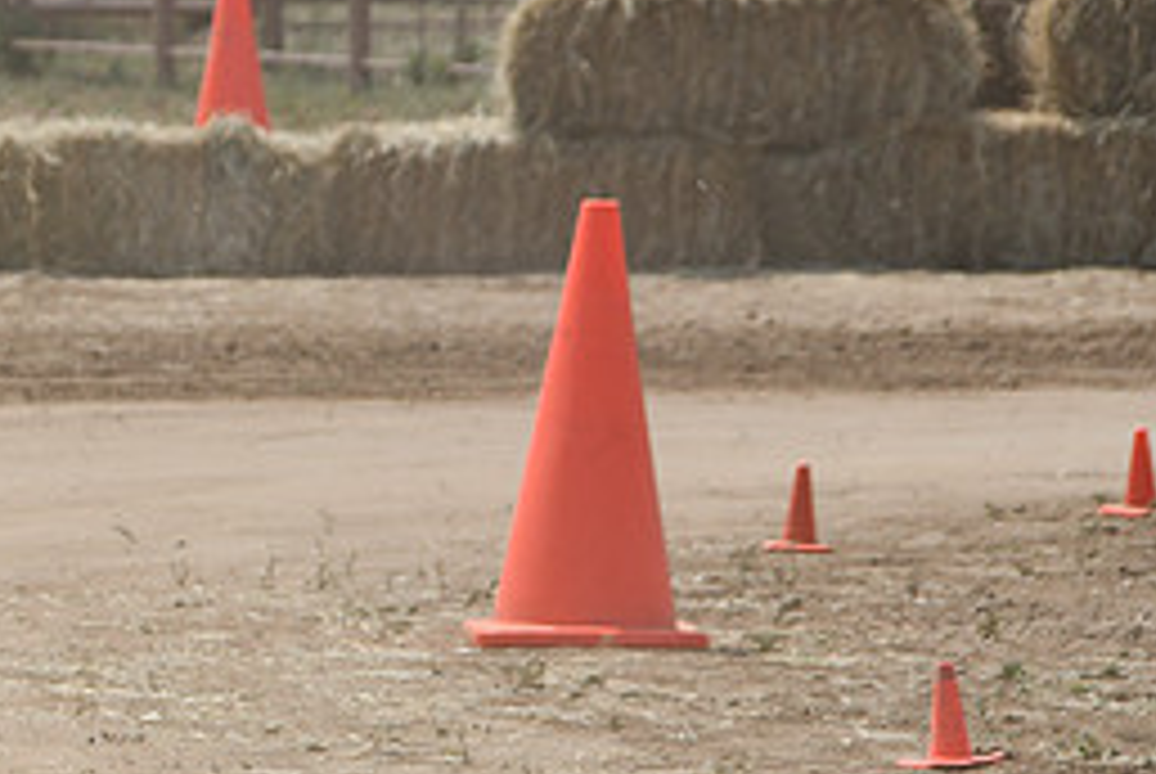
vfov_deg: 2.3
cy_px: 259
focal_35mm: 591
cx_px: -121
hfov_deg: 3.5
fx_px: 18999
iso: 110
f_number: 8
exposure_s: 1/500
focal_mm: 175
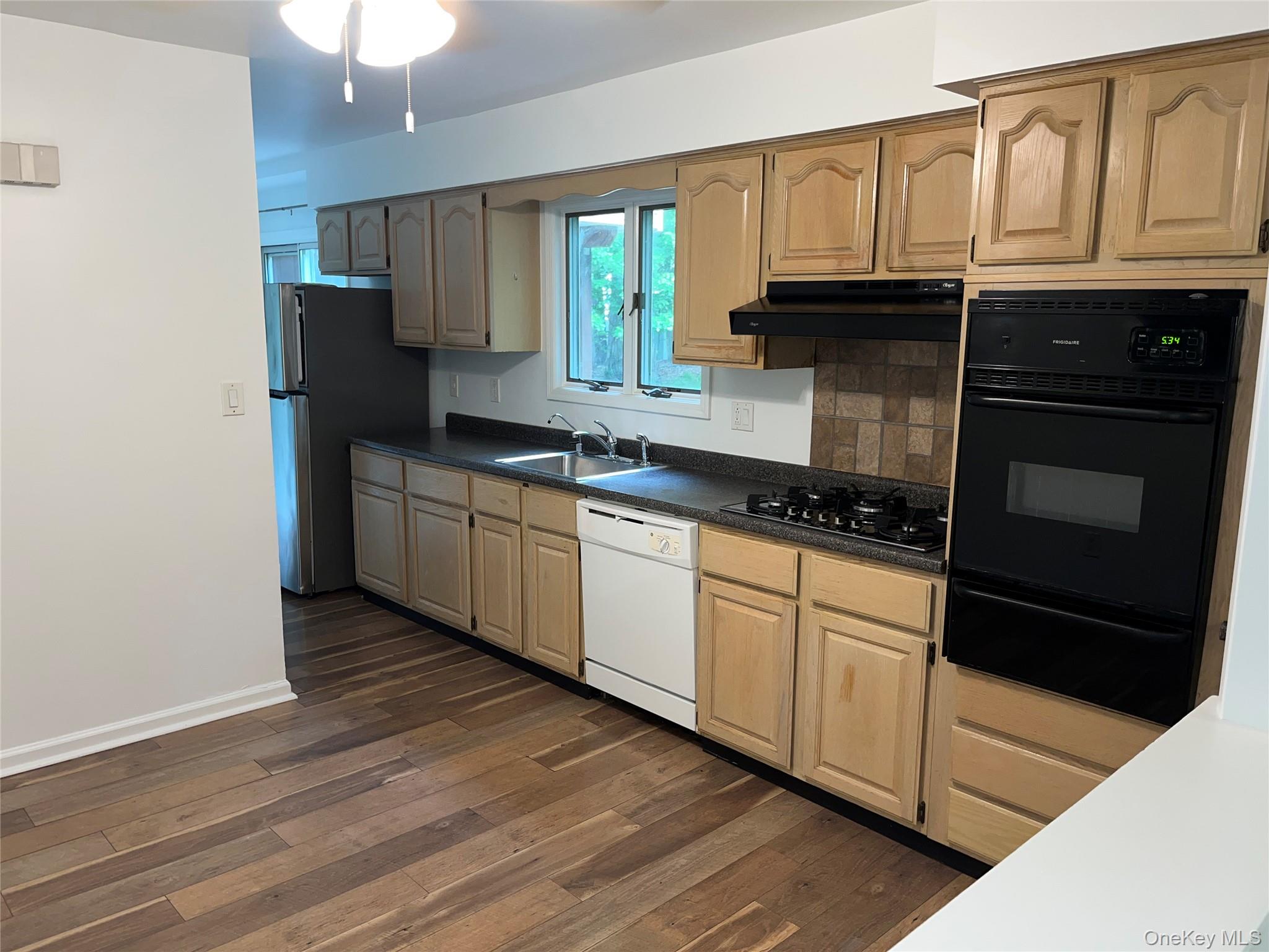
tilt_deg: -11.0
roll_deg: -0.3
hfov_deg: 67.3
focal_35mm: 26
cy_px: 476
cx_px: 634
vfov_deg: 53.1
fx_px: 953
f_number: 1.6
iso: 50
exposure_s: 1/19
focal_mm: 5.1
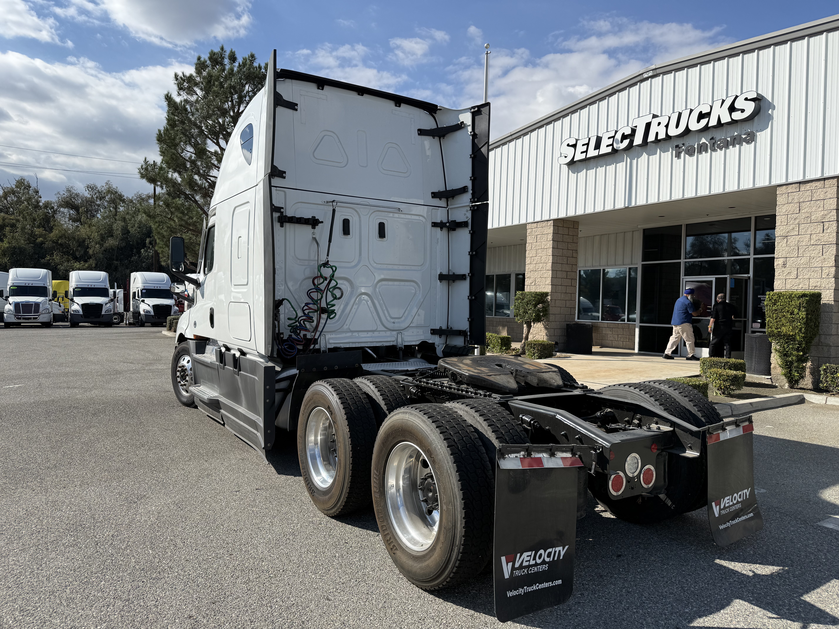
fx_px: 582
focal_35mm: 24
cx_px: 420
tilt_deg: -0.4
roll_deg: -2.3
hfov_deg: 71.6
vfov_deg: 56.8
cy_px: 314
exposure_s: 1/5319
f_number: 1.78
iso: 80
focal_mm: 6.76
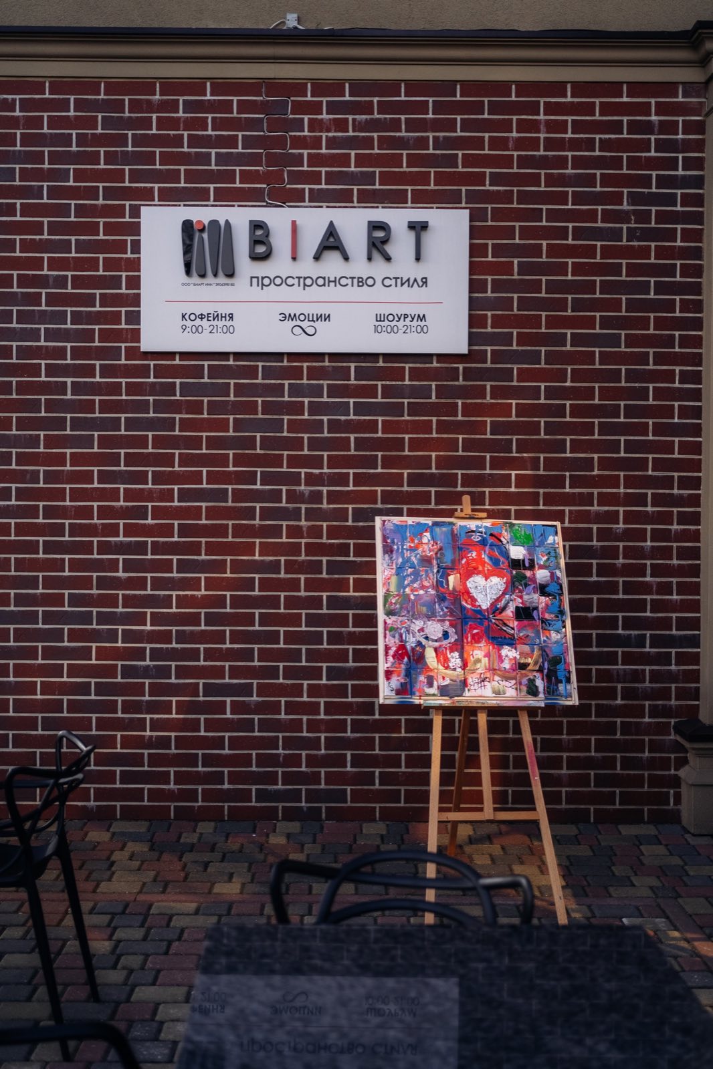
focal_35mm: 35
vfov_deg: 54.4
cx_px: 356
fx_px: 1040
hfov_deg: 37.8
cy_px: 534
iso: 250
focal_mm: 35
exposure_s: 1/100
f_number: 1.8
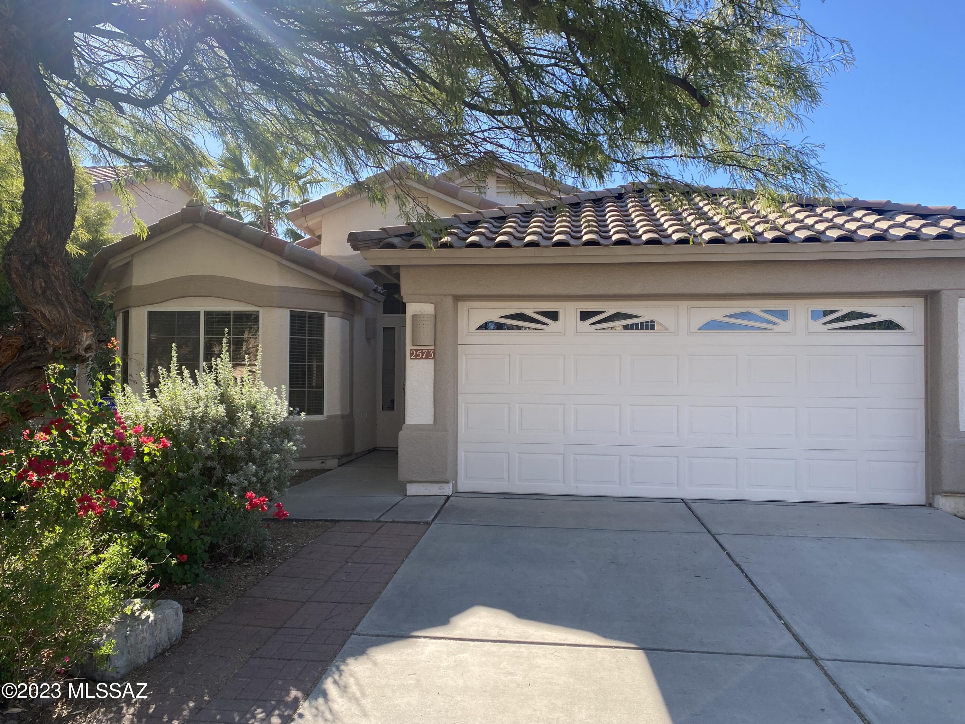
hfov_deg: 67.3
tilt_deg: +0.8
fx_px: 725
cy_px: 362
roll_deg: -0.9
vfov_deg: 53.1
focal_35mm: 26
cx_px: 482
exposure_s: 1/711
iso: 32
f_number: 1.8
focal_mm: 4.25
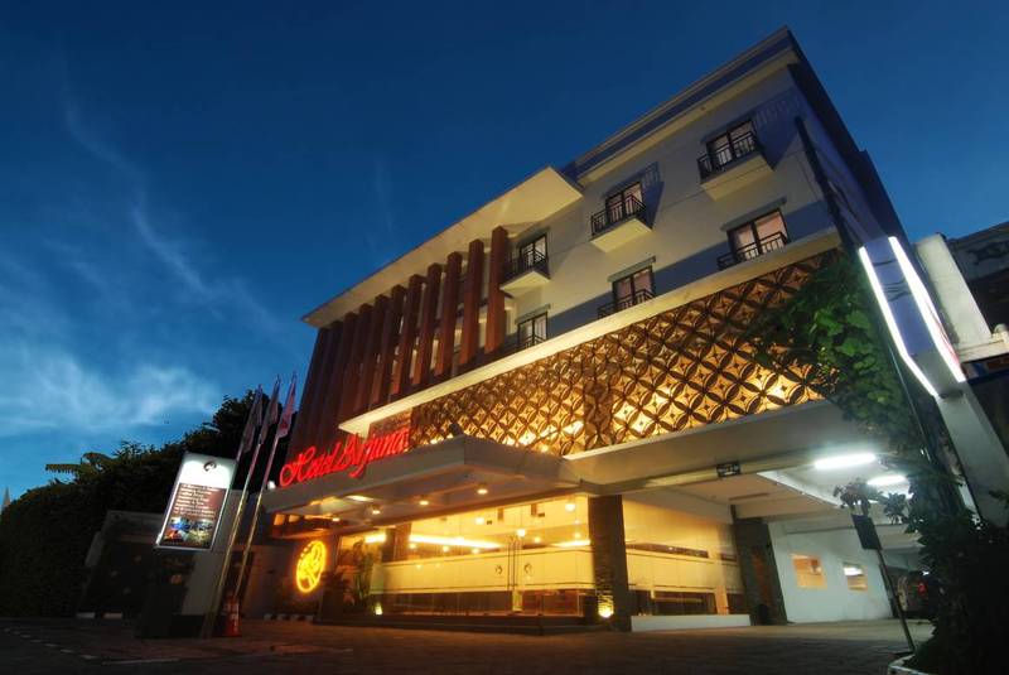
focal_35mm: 17
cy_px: 338
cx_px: 504
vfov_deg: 69.8
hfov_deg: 92.4
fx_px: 484
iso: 100
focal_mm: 11.5
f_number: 22
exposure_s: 30
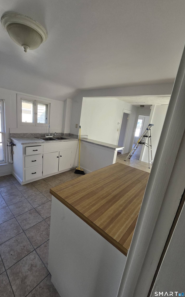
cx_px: 77
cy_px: 148
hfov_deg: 78.0
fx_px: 113
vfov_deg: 105.3
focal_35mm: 14
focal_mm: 2.2
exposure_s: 1/120
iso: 64
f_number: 2.2
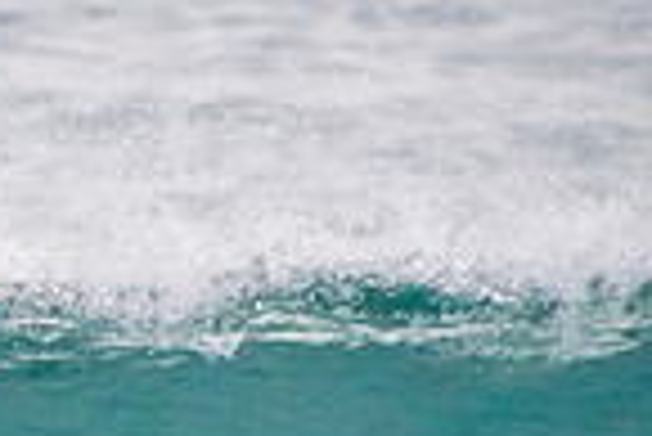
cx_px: -546
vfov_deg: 0.6
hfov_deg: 0.8
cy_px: 581
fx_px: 44325
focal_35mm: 2445
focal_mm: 500
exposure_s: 1/2000
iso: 1250
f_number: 5.6
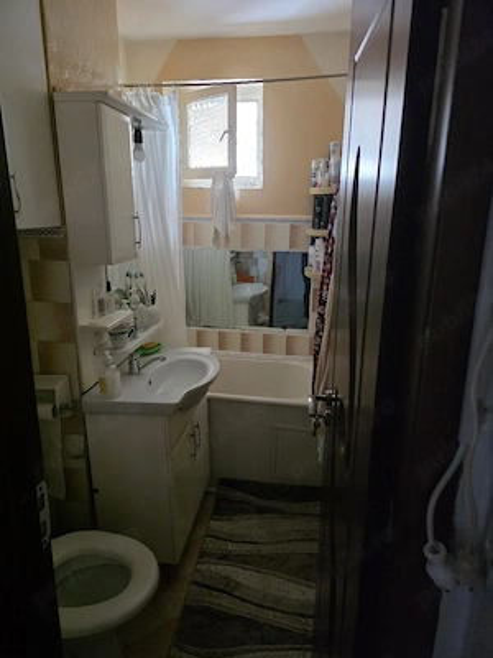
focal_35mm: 23
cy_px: 329
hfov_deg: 58.9
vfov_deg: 73.9
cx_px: 246
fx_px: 437
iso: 2000
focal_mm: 6.3
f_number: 1.7
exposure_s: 1/101
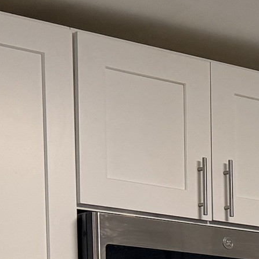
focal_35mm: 146
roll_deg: +0.5
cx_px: 617
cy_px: 503
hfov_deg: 10.4
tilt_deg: -3.6
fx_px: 1236
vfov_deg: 11.0
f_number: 1.78
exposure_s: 1/120
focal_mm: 6.76
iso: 200
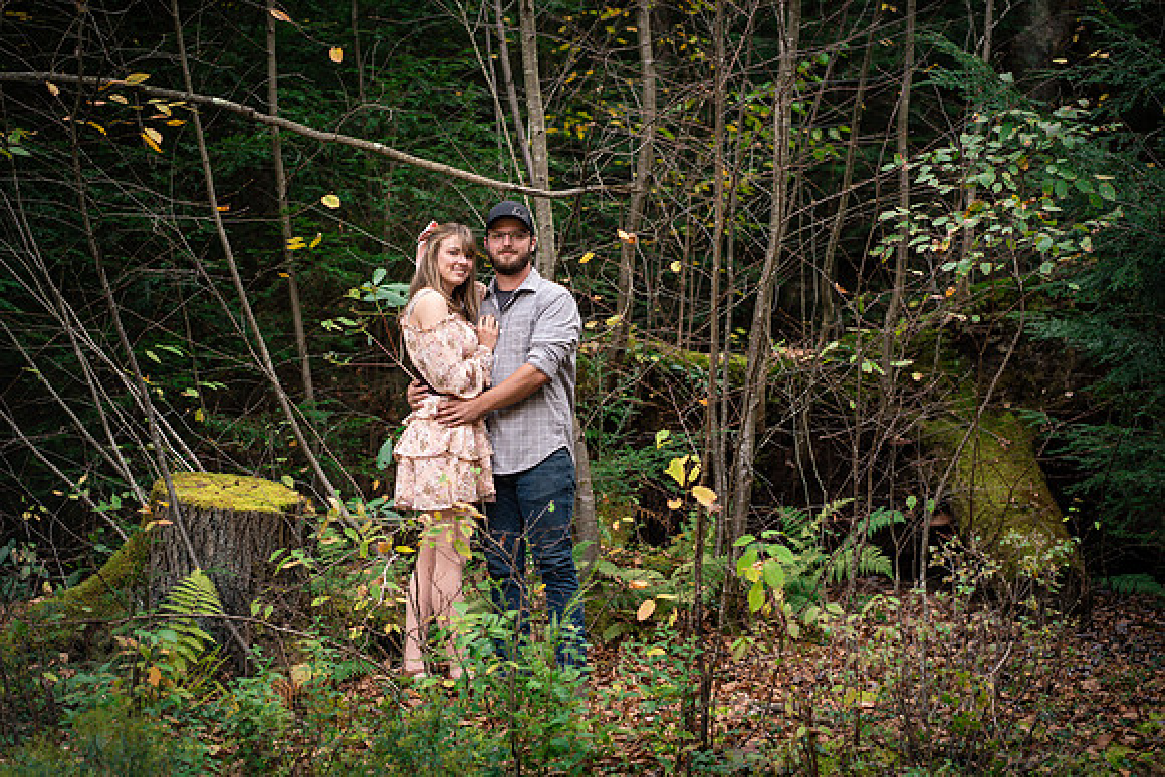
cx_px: 582
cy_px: 388
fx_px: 2751
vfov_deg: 16.1
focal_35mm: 85
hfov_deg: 23.9
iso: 1000
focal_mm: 85
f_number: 2.8
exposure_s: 1/1000
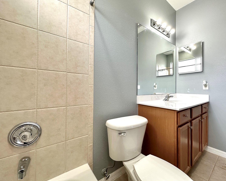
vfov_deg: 84.0
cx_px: 120
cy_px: 88
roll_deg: -0.2
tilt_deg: +0.3
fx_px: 100
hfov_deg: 96.7
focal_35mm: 15
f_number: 2.2
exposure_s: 1/120
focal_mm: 2.22
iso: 160
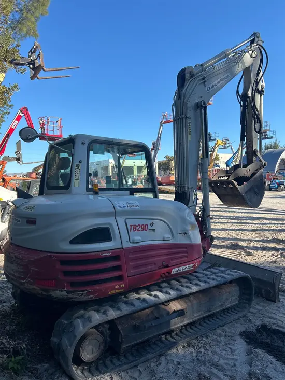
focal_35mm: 26
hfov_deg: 53.1
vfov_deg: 67.3
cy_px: 190
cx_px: 142
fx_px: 285
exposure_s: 1/1808
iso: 50
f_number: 1.5
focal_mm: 5.7
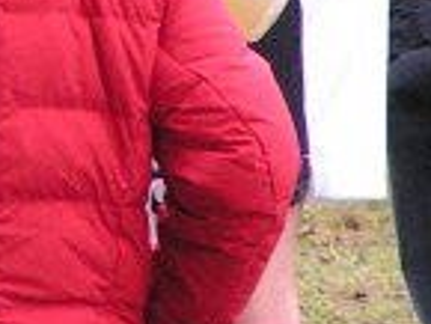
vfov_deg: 1.1
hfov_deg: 1.5
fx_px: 16224
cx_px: -175
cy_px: -413
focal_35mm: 1302
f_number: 3.5
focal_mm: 36.1
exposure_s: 1/200
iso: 200
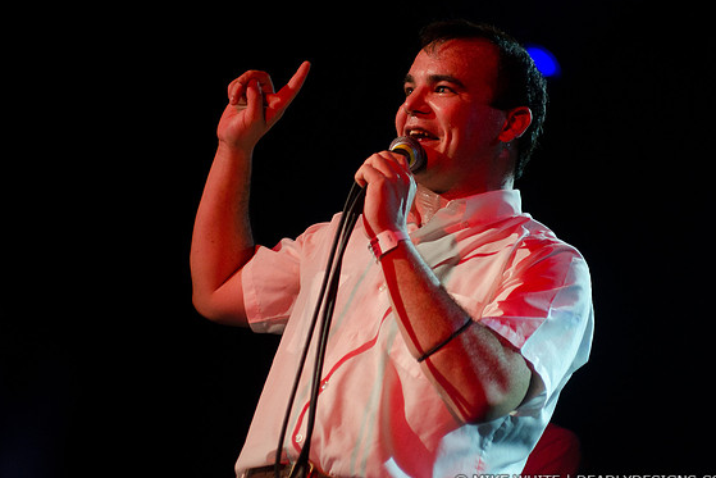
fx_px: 2168
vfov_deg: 12.6
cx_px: 369
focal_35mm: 109
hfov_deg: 18.8
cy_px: 244
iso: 1600
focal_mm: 70
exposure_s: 1/200
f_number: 2.8
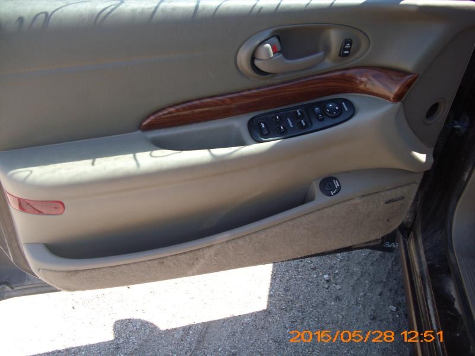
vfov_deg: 39.7
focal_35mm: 36
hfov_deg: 51.4
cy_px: 178
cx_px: 238
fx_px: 494
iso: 80
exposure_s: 1/250
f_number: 3.1
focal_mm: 6.3
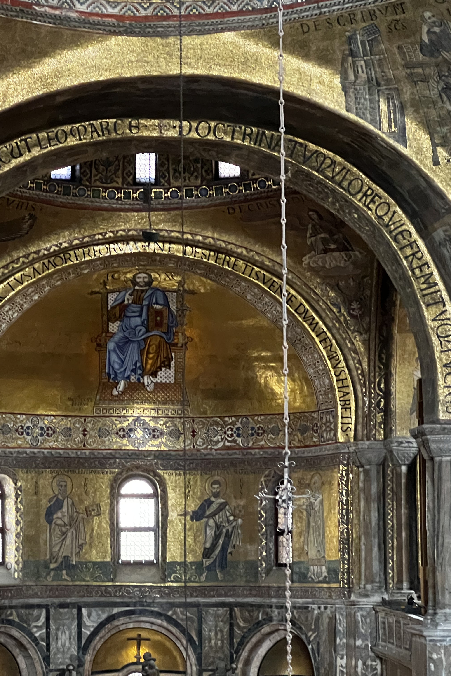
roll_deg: +0.9
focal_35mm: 107
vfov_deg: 19.1
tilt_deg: +5.0
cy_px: 338
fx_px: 2011
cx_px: 168
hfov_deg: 12.8
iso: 800
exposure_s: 1/25
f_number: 2.8
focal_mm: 9
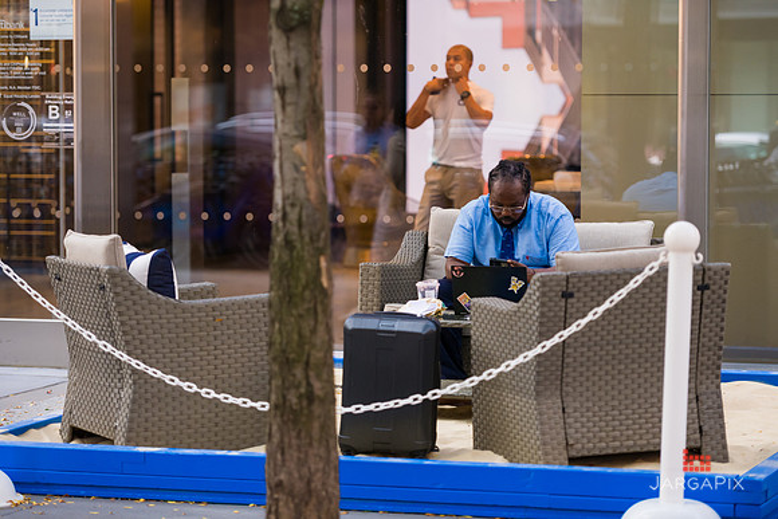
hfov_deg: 16.4
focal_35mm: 125
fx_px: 2702
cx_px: 389
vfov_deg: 11.0
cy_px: 260
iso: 800
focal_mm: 125
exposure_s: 1/500
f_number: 3.2
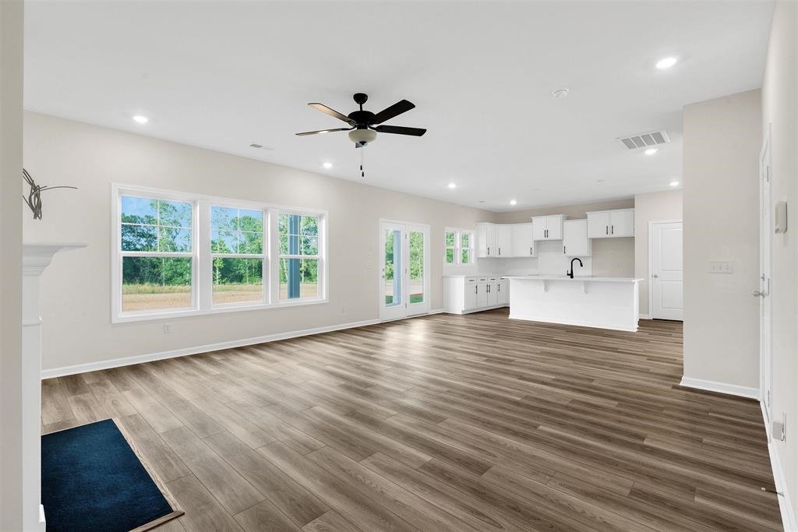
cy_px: 266
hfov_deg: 96.7
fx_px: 355
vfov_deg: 73.8
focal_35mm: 16
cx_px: 399
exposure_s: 1/25
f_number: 9
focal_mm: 16
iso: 320
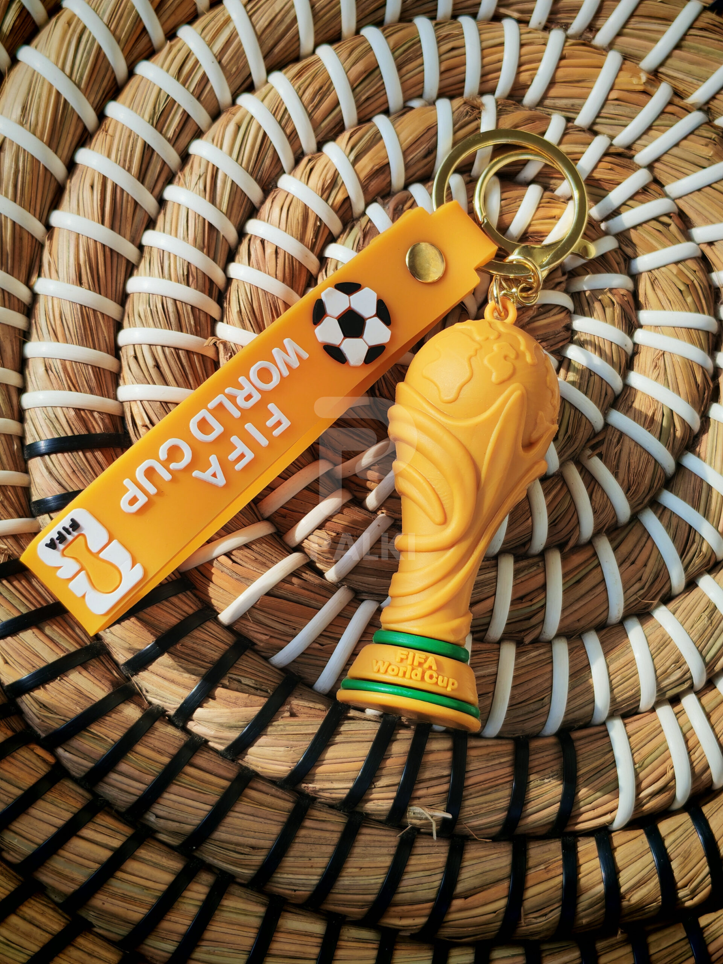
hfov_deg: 27.0
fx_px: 1504
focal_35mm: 54
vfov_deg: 35.5
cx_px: 362
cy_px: 482
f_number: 1.9
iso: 50
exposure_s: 1/469
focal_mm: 6.12
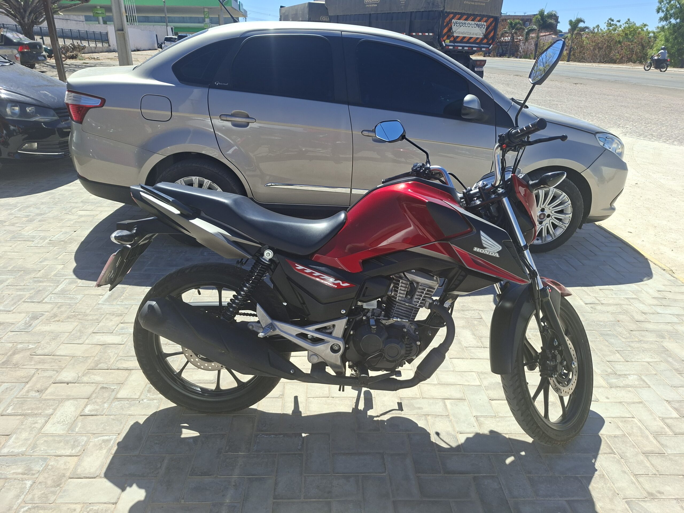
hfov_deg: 73.9
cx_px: 342
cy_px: 256
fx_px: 454
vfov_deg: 58.9
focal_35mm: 23
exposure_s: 1/1634
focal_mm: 5.54
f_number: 1.8
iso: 50
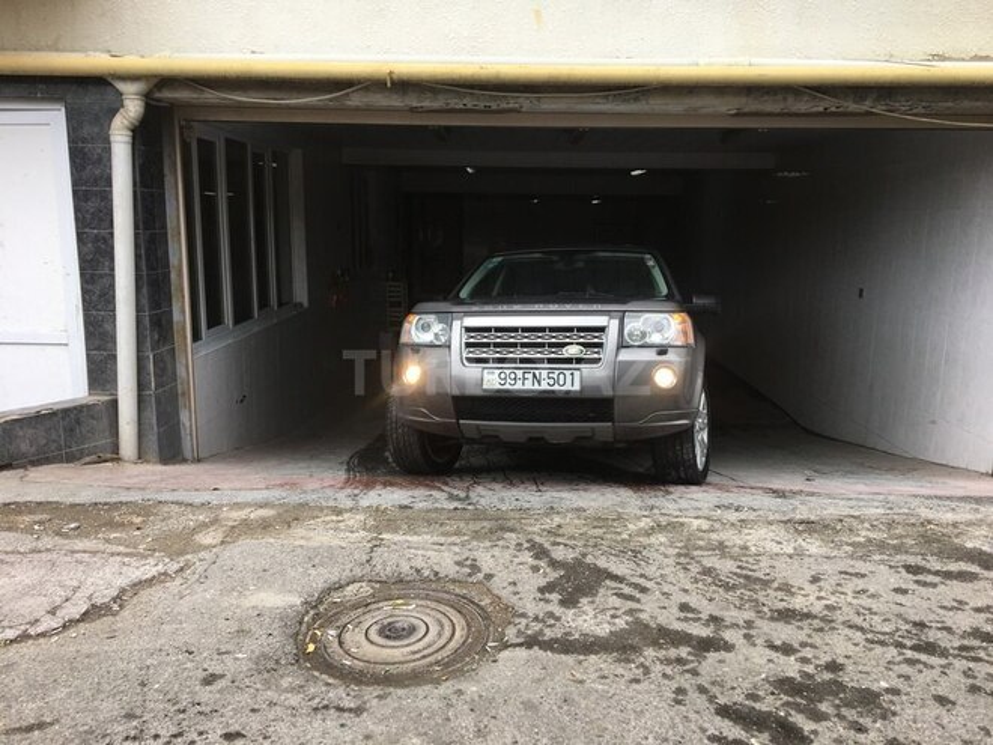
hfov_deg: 61.7
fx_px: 832
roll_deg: -1.6
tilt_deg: -11.0
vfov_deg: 48.2
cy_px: 372
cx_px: 496
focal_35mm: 29
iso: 25
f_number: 2.2
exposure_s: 1/238
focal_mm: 4.15
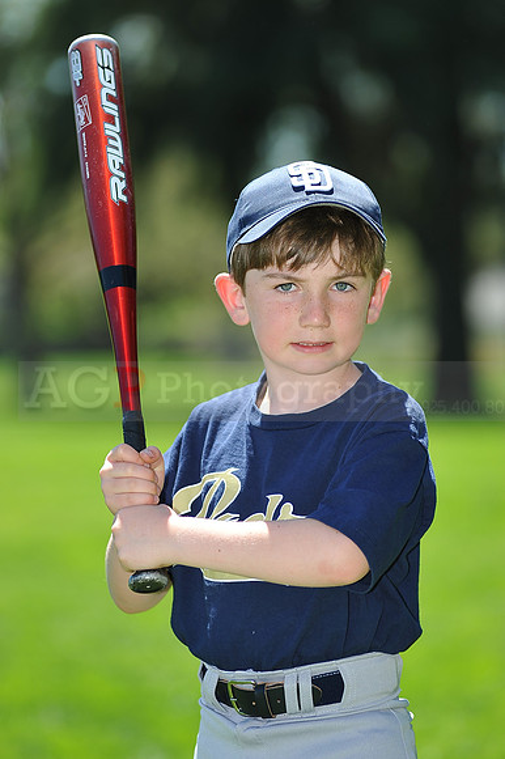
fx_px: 3792
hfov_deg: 7.6
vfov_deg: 11.4
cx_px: 252
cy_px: 380
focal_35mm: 180
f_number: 4.5
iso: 200
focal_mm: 180
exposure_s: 1/800
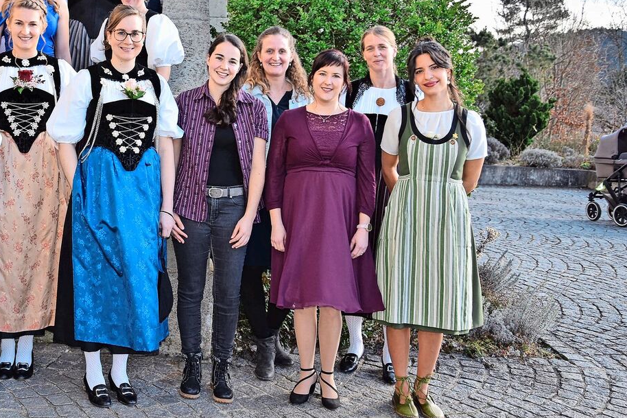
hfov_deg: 37.0
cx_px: 134
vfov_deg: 25.6
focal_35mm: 52
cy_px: 101
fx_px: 905
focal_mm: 22
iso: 100
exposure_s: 1/200
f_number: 4.5
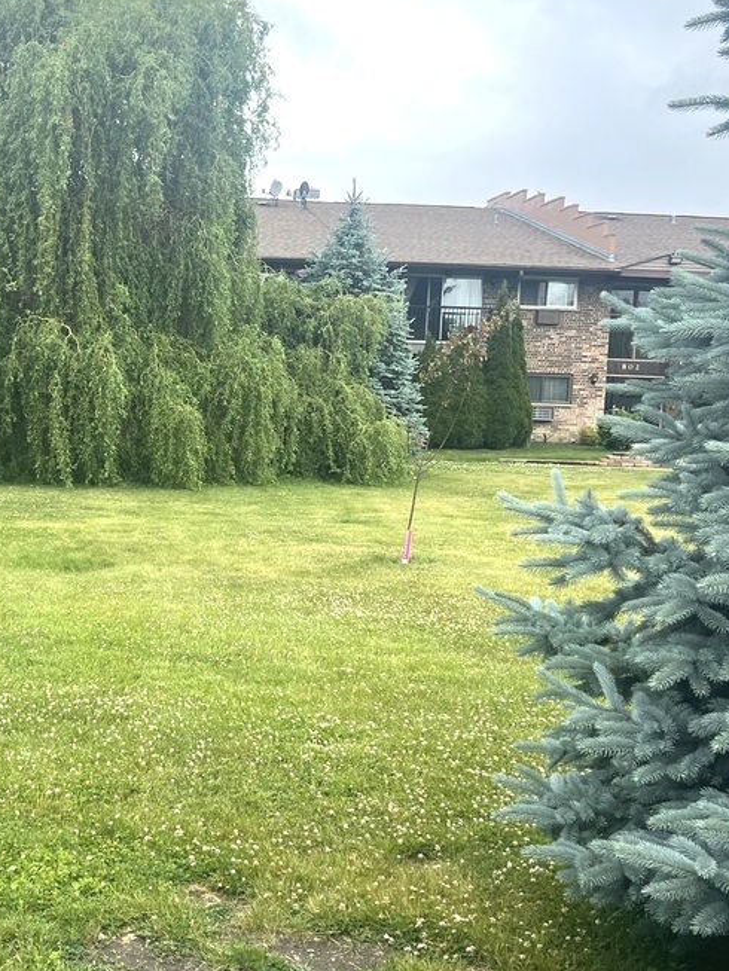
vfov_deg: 43.8
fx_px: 1207
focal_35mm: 43
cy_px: 479
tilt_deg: -0.7
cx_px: 180
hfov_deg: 32.9
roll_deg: -0.2
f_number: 1.5
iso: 50
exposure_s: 1/1468
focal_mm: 5.7
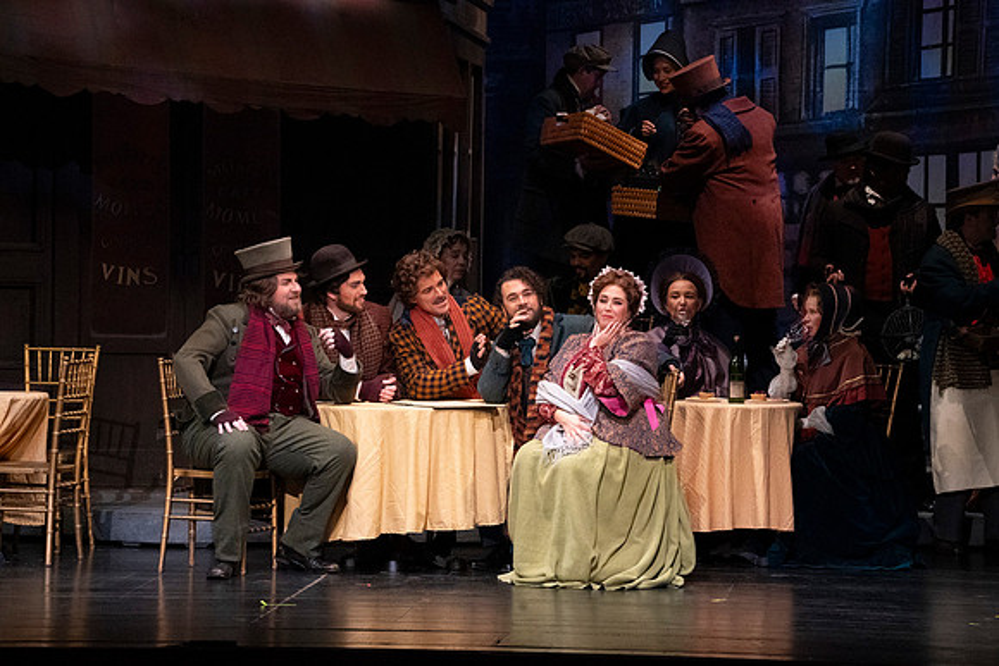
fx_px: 5551
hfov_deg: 10.3
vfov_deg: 6.9
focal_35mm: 200
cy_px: 333
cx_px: 500
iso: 16000
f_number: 11
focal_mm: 200
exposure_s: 1/400
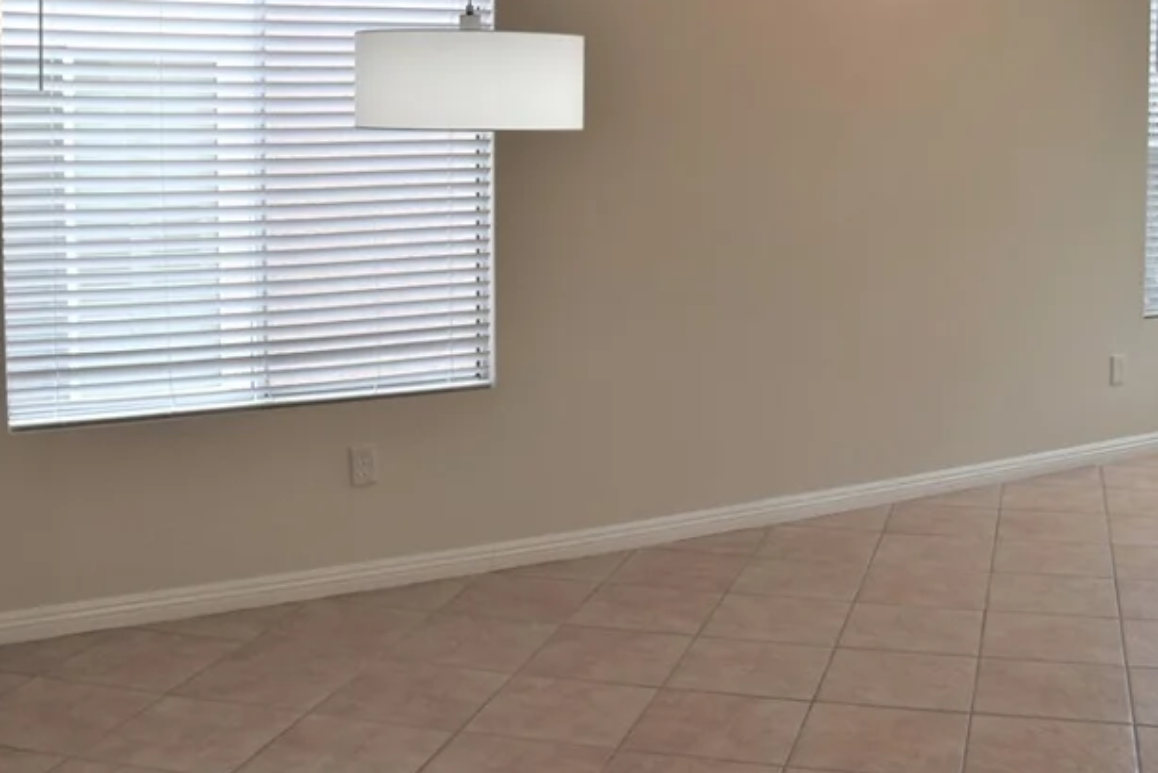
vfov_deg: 29.4
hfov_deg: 43.3
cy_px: 180
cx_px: 717
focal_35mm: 45
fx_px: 1448
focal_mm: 18
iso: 400
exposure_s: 1/125
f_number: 5.6
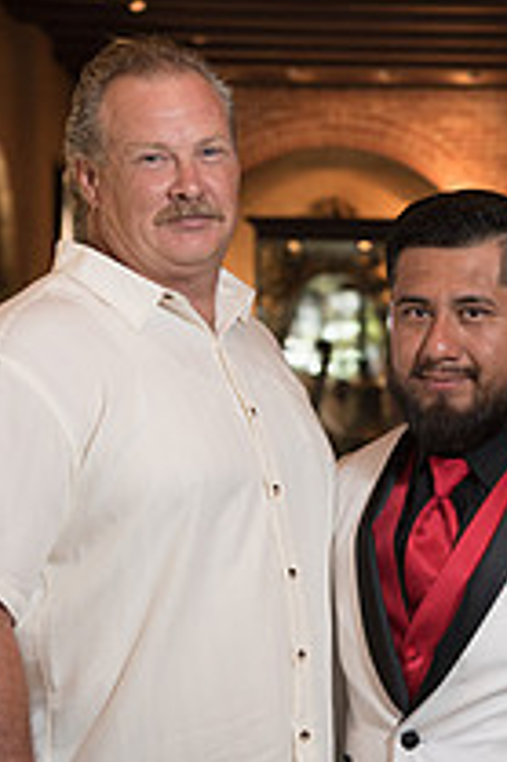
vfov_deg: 18.3
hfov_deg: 12.1
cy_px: 456
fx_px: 2370
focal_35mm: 112
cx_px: 430
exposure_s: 1/160
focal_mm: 52
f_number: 3.5
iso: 1250
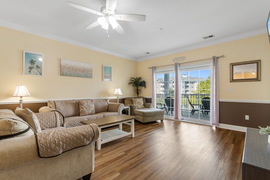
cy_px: 90
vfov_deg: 73.7
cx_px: 135
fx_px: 120
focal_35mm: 16
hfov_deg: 96.7
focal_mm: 11
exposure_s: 1/10
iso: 100
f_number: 4.8
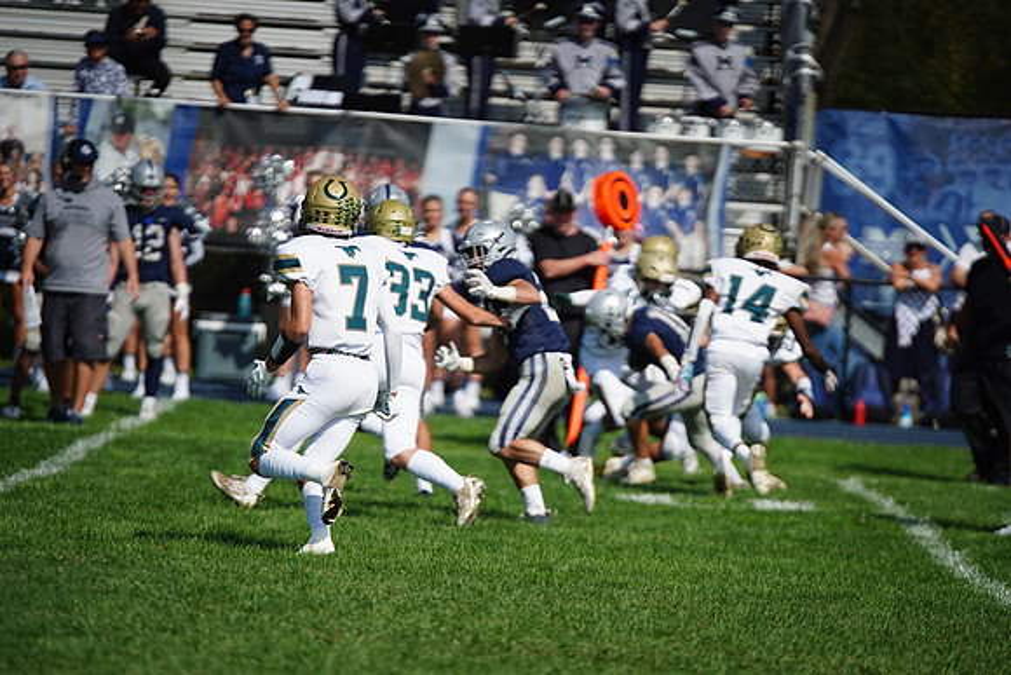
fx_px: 8427
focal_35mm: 300
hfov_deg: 6.9
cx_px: 506
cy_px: 338
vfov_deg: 4.6
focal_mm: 300
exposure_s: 1/8000
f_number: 2.8
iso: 400
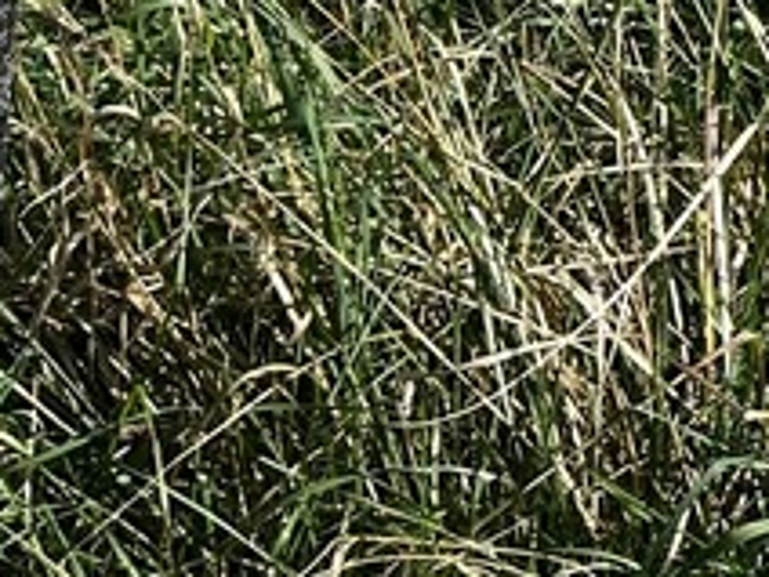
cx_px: -526
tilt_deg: -22.2
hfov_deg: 6.7
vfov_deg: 5.1
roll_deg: -3.1
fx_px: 6465
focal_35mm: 291
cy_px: 664
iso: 32
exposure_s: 1/410
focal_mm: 9
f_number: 2.8
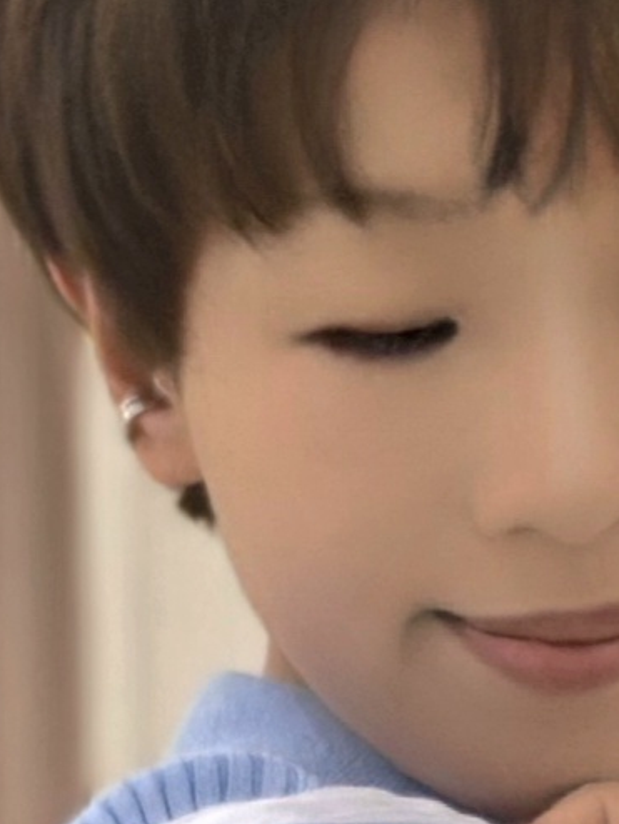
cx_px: 544
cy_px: 1638
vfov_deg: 11.8
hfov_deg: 9.9
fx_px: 3573
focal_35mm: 150
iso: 200
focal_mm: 3.3
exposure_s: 1/60.2
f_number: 2.2
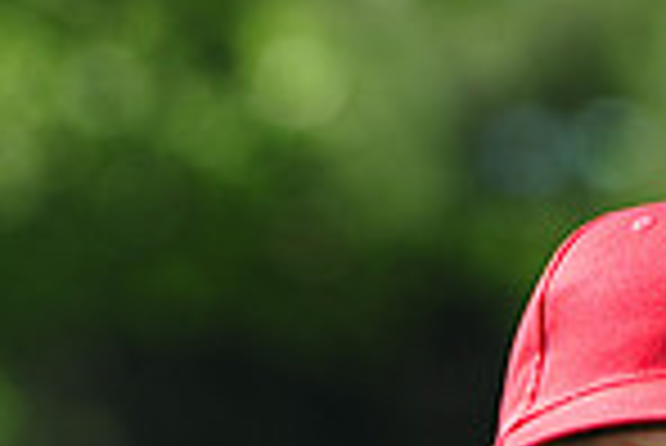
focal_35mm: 646
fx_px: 11963
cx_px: 765
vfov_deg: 2.1
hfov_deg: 3.2
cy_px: 784
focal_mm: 165
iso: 200
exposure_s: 1/640
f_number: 5
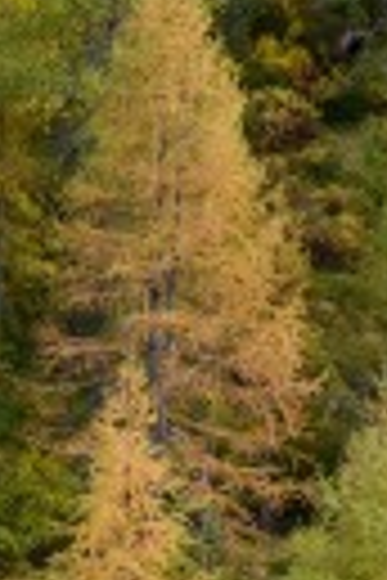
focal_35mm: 134
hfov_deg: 9.6
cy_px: 441
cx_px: -356
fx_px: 2161
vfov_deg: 15.2
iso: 50
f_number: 22
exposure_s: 1.6
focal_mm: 32
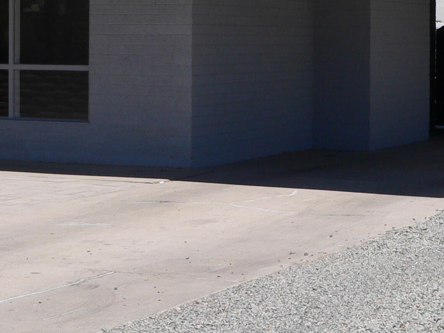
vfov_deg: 13.8
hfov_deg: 18.5
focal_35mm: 106
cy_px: 25
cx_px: 271
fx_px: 1359
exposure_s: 1/500
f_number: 5.2
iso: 80
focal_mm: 7.4
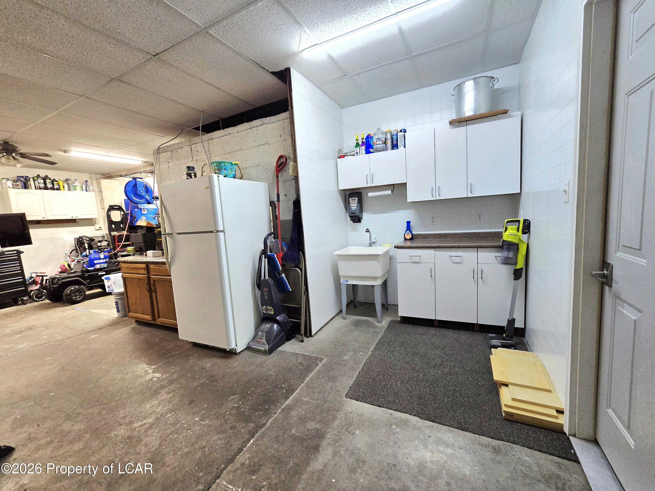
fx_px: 246
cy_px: 246
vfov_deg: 89.9
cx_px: 328
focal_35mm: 13
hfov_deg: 106.2
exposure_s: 1/60.2
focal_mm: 2.2
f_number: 2.2
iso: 320
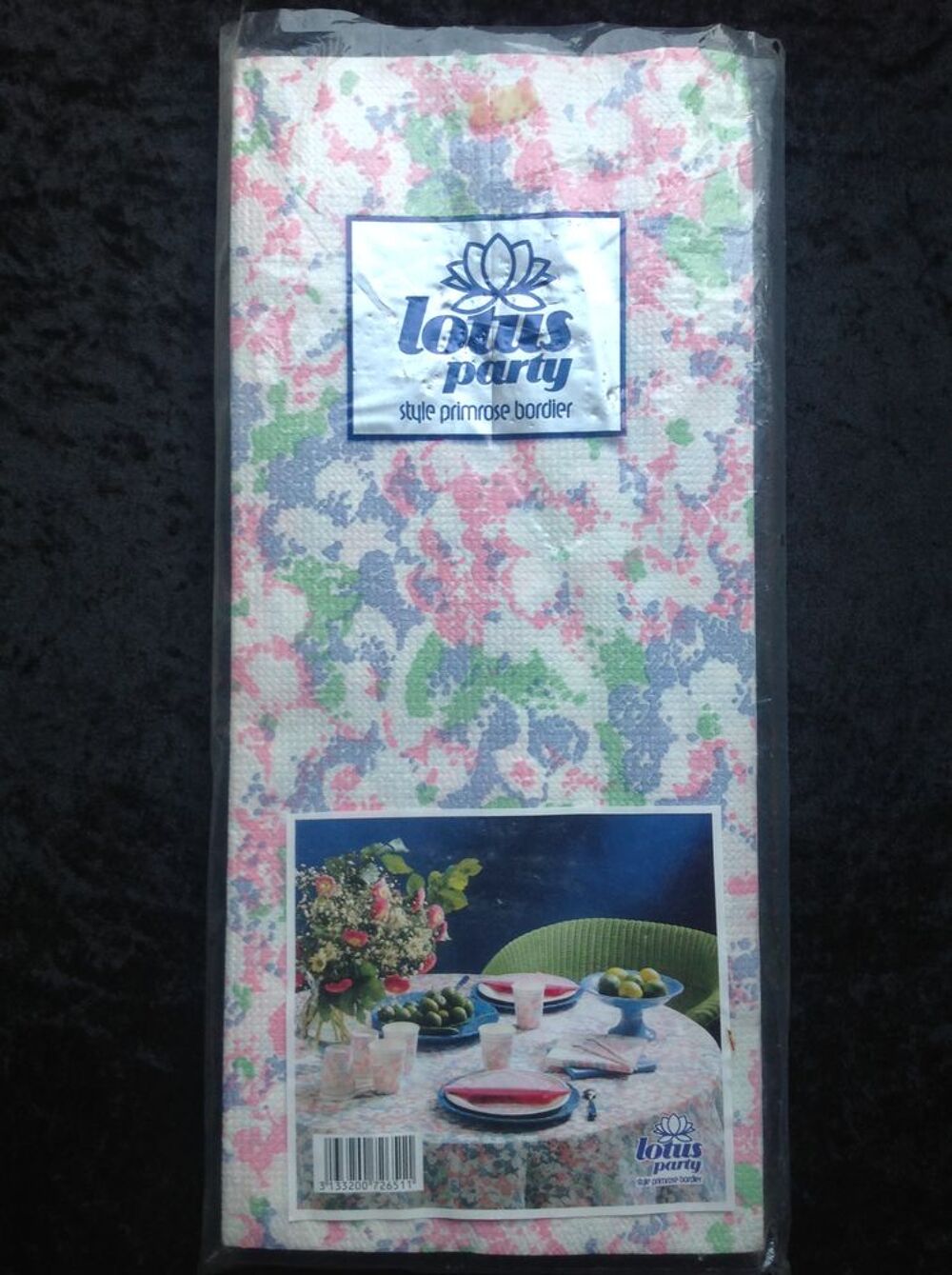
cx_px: 476
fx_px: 1287
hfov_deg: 40.6
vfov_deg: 52.7
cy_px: 638
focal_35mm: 35
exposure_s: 1/15
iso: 64
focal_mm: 4.28
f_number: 2.4
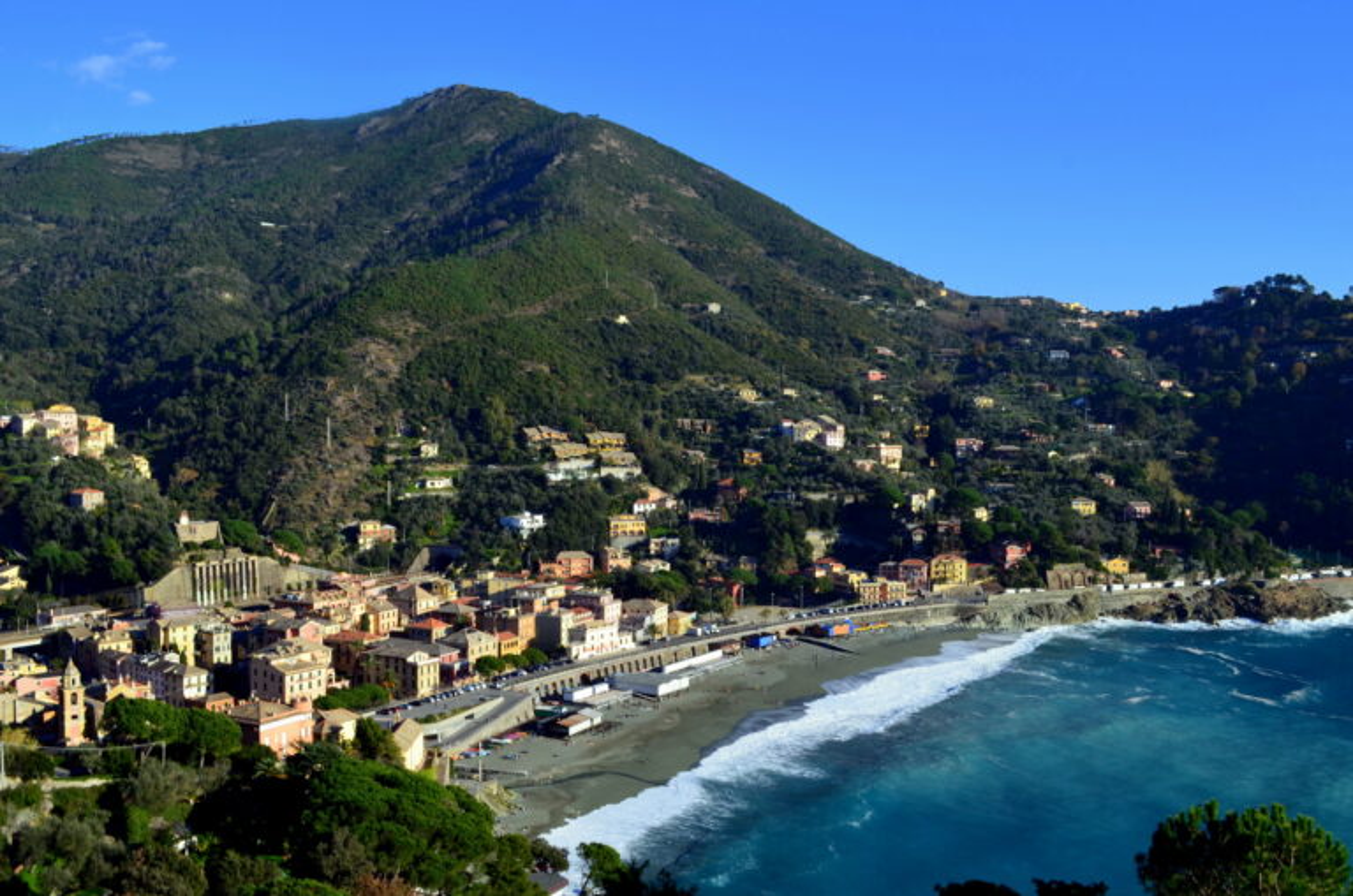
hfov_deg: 53.2
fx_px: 1350
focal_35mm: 36
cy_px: 448
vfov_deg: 36.7
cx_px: 676
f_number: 11
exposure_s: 1/125
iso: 140
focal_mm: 24
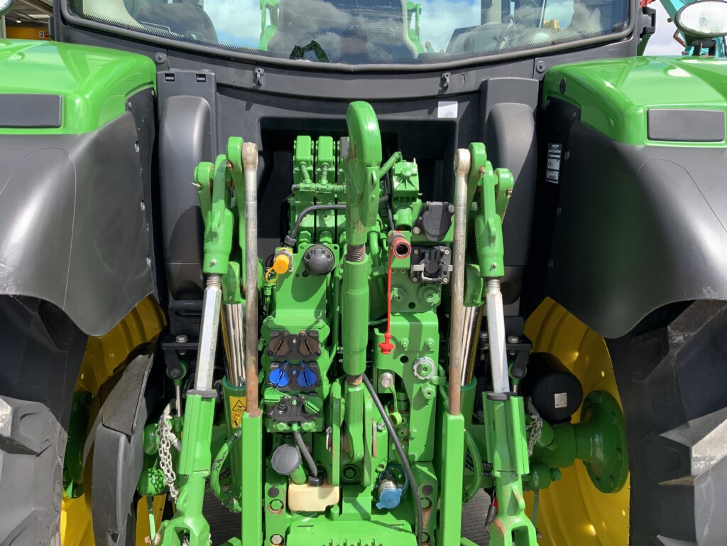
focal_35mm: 29
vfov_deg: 48.2
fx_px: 609
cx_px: 364
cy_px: 273
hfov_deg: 61.7
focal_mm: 3
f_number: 1.8
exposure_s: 1/599
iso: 16
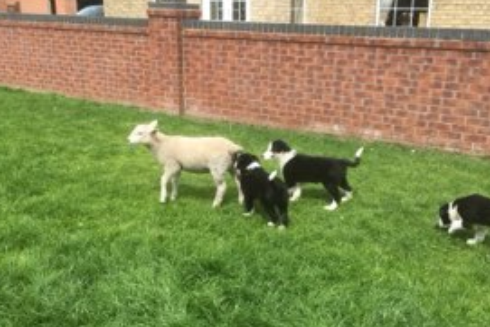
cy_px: 195
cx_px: 275
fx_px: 545
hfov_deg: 48.3
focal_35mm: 40
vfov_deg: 33.3
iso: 25
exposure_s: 1/894
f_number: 2.2
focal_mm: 4.15
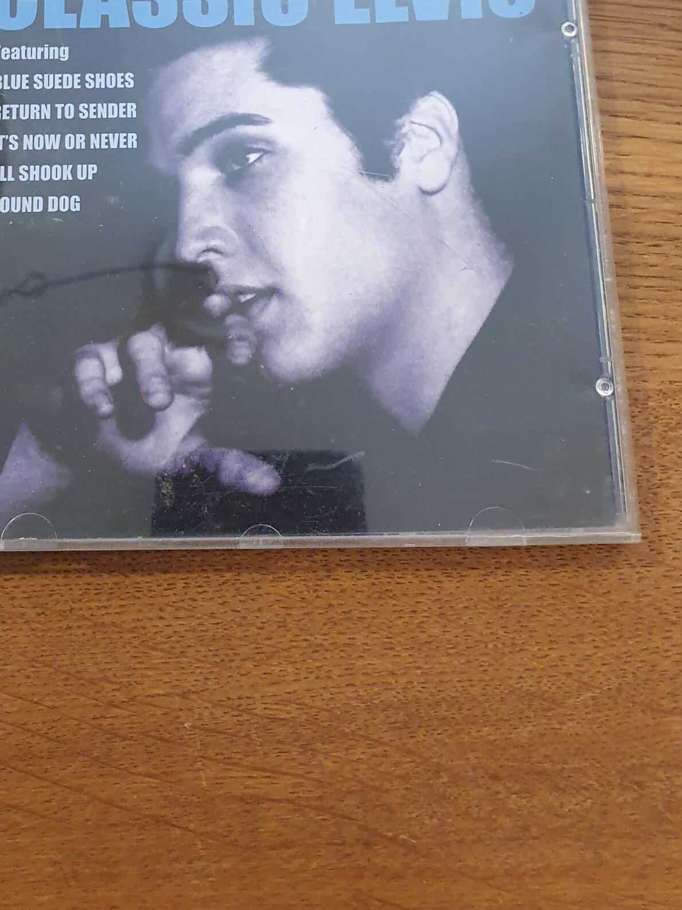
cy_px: 204
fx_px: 1103
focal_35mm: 42
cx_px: 239
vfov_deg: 43.1
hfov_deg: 34.1
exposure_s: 1/33
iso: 640
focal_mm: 4.32
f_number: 2.4
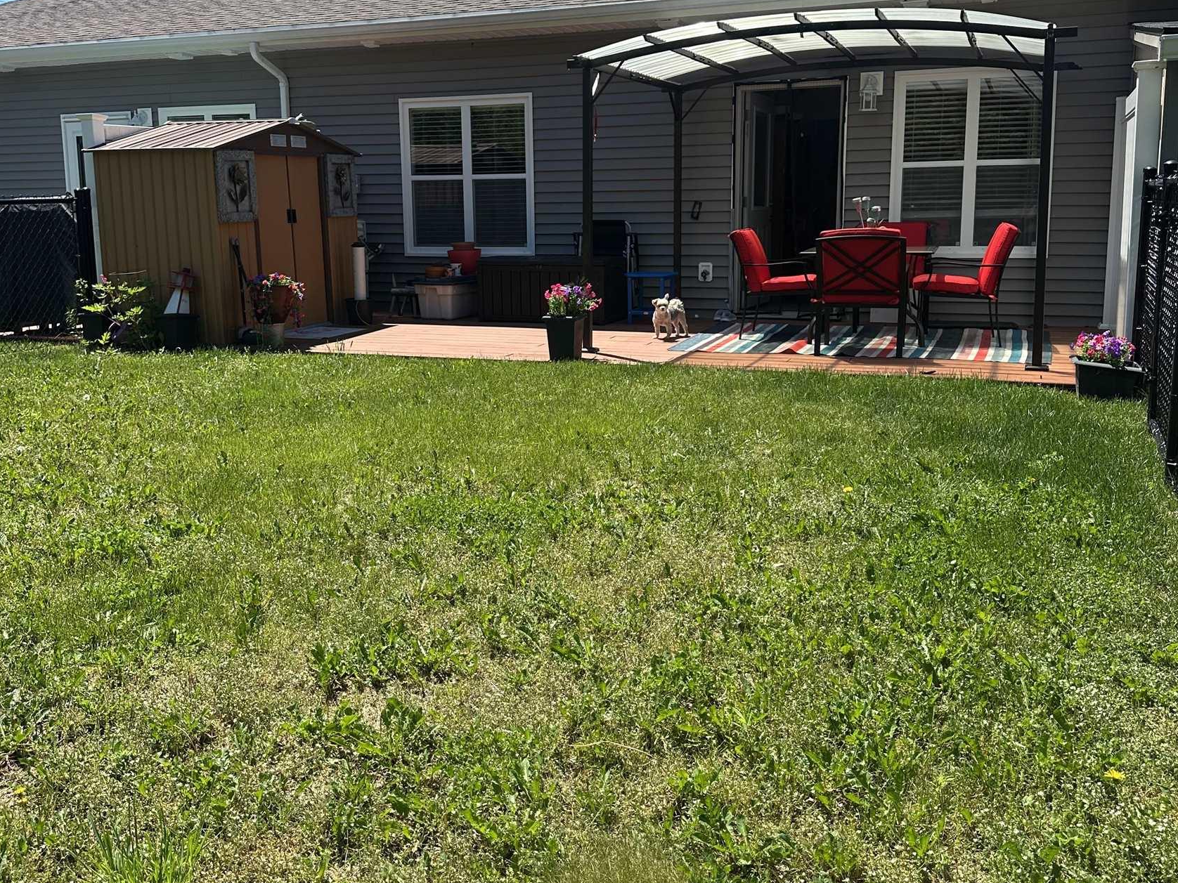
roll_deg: -0.2
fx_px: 1123
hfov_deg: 55.4
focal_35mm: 33
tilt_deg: -8.7
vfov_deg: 42.9
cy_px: 388
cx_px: 583
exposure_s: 1/2809
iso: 80
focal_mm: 6.86
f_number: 1.78
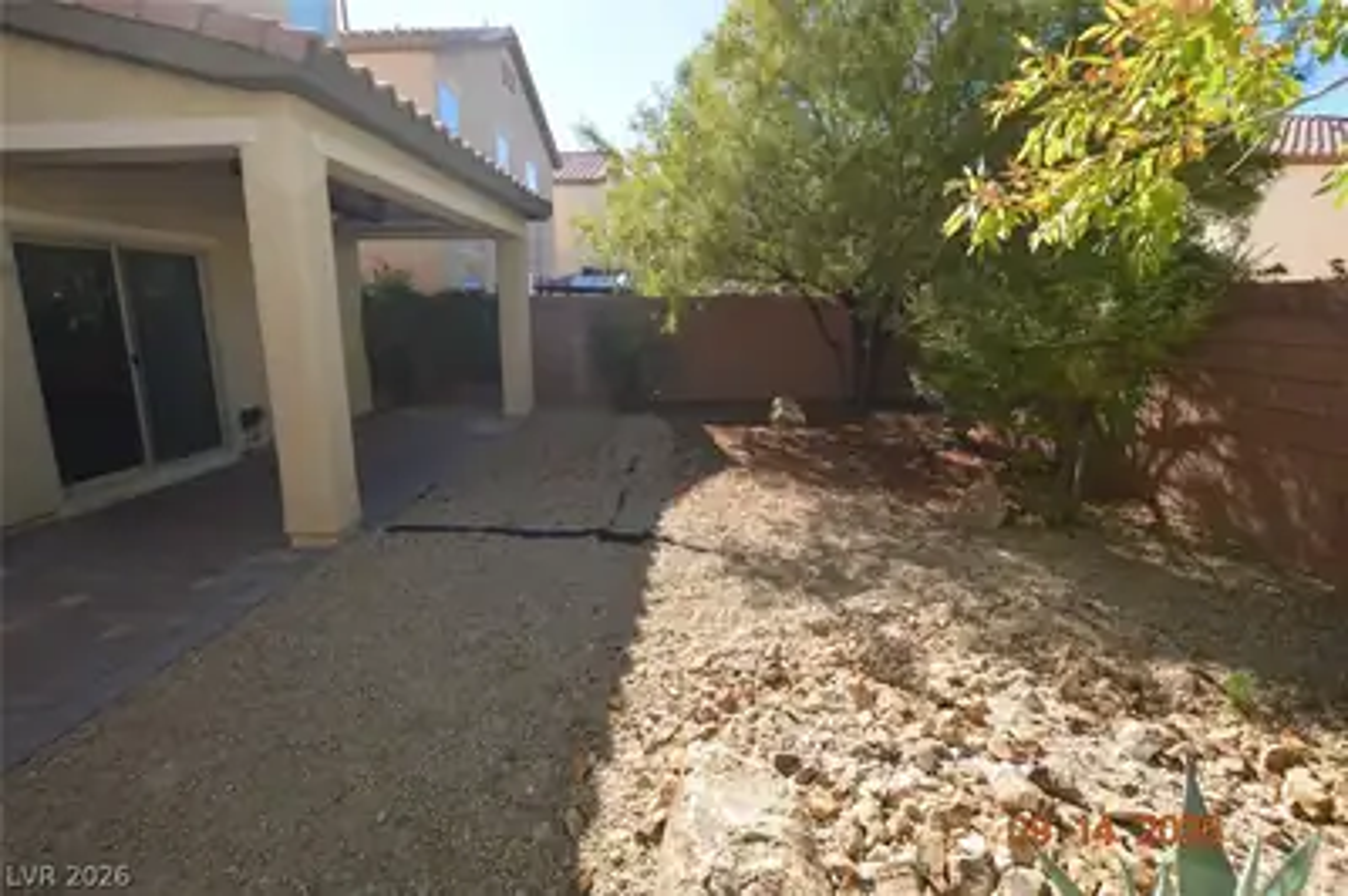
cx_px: 674
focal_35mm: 15
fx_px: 561
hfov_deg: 100.4
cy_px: 448
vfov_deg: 77.2
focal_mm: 10
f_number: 6.3
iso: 100
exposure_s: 1/160
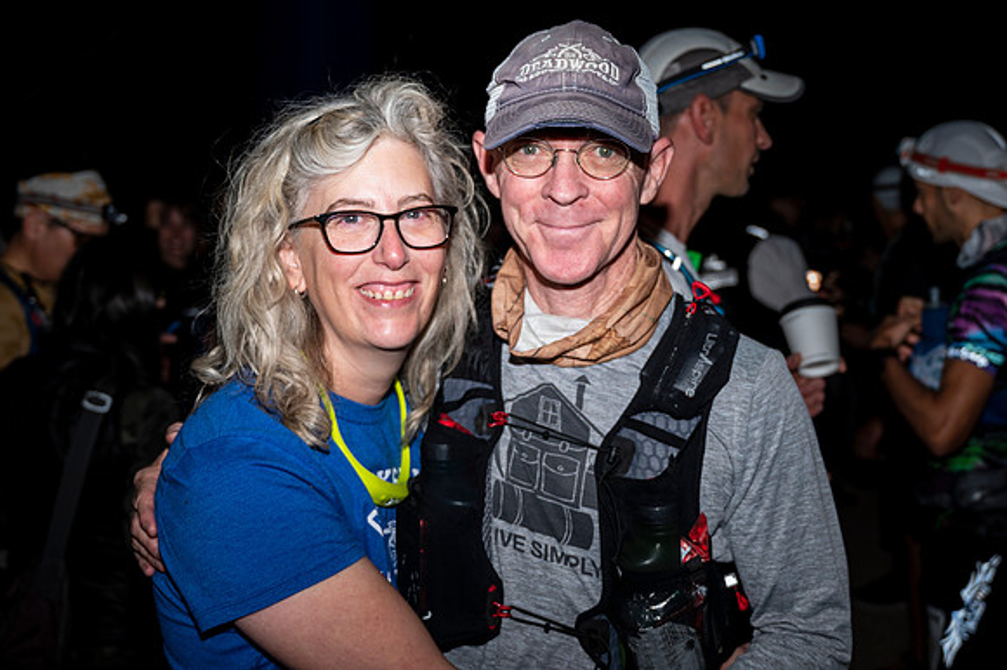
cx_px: 564
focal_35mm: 48
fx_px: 1355
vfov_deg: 27.7
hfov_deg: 40.7
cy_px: 281
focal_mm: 40
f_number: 4
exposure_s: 1/200
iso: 320
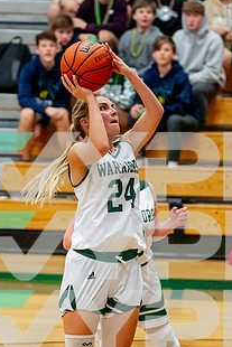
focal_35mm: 309
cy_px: 259
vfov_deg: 6.7
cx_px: 85
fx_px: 2983
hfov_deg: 4.5
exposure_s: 1/1000
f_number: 2.8
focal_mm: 115
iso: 2000
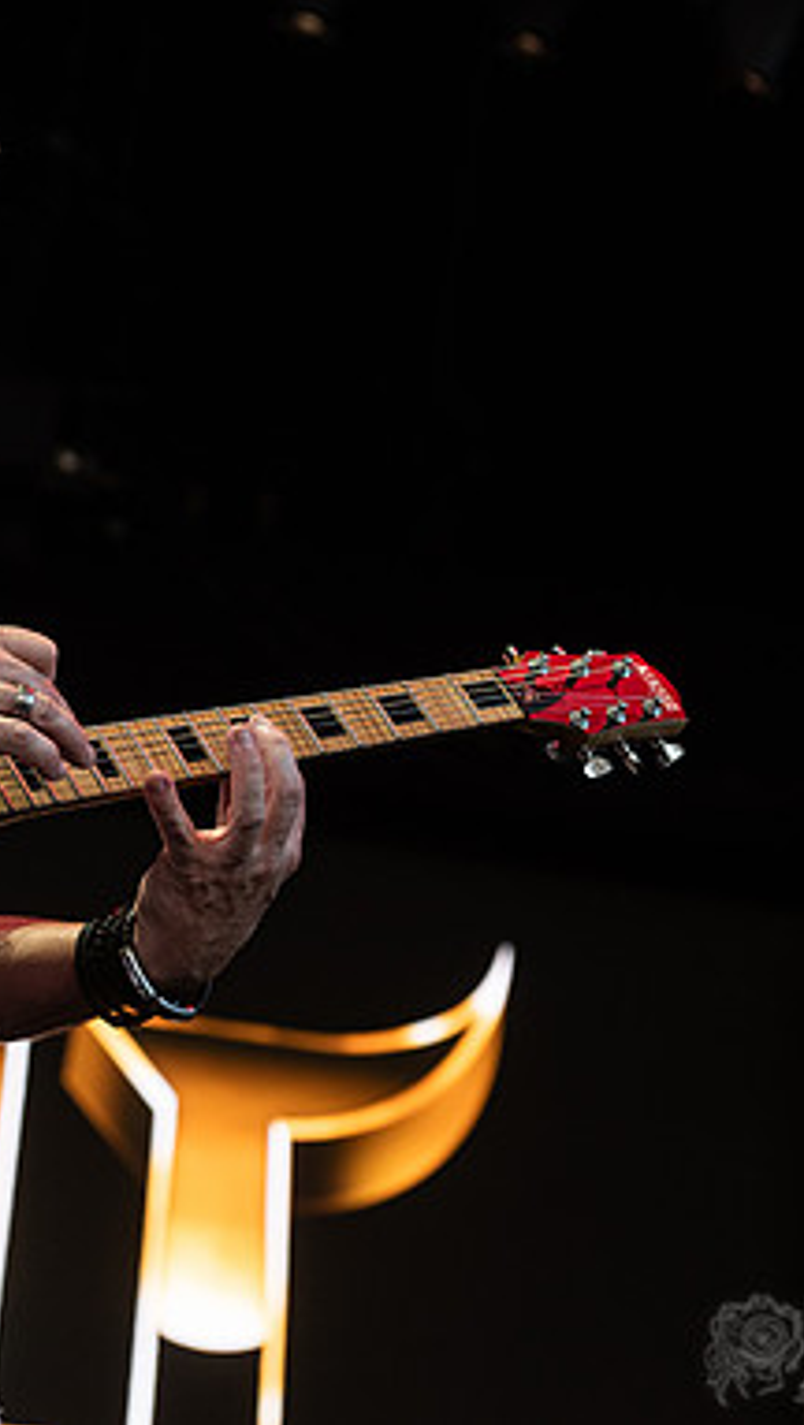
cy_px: 709
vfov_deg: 23.2
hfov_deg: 13.1
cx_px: 67
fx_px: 3480
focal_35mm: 92
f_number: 4
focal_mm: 58
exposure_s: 1/200
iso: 640
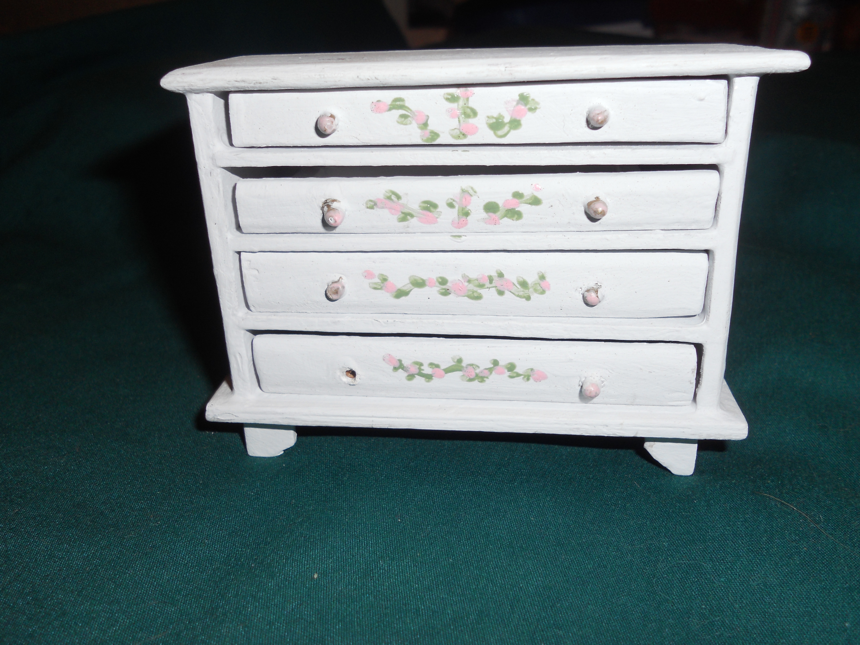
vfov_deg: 44.2
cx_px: 430
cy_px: 322
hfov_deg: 56.8
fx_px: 795
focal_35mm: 32
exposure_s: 1/25
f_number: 8.8
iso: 80
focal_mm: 5.8
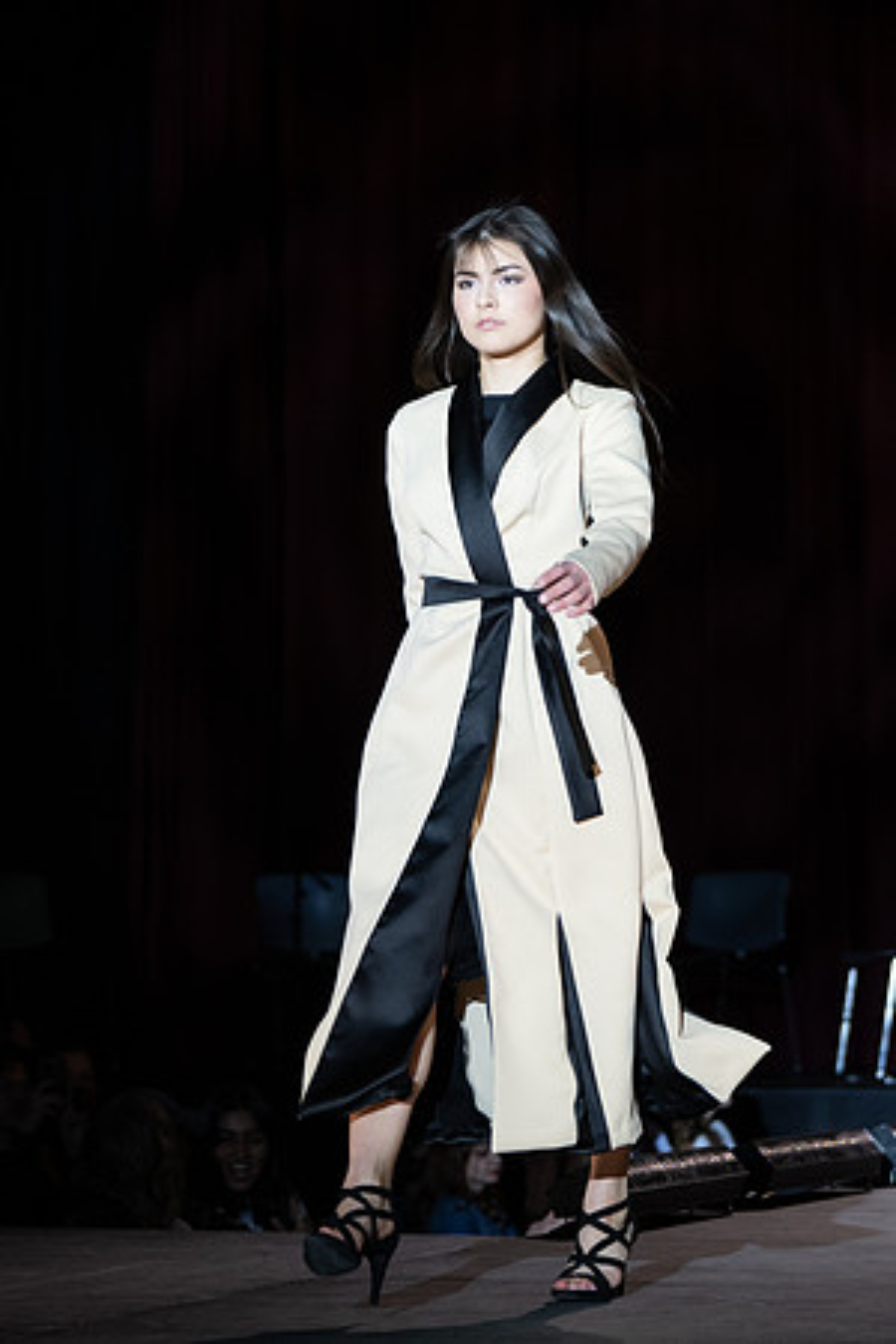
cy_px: 622
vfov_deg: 12.4
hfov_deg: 8.3
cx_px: 477
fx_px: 6200
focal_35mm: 166
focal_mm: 92
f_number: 3.5
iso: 800
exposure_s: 1/640
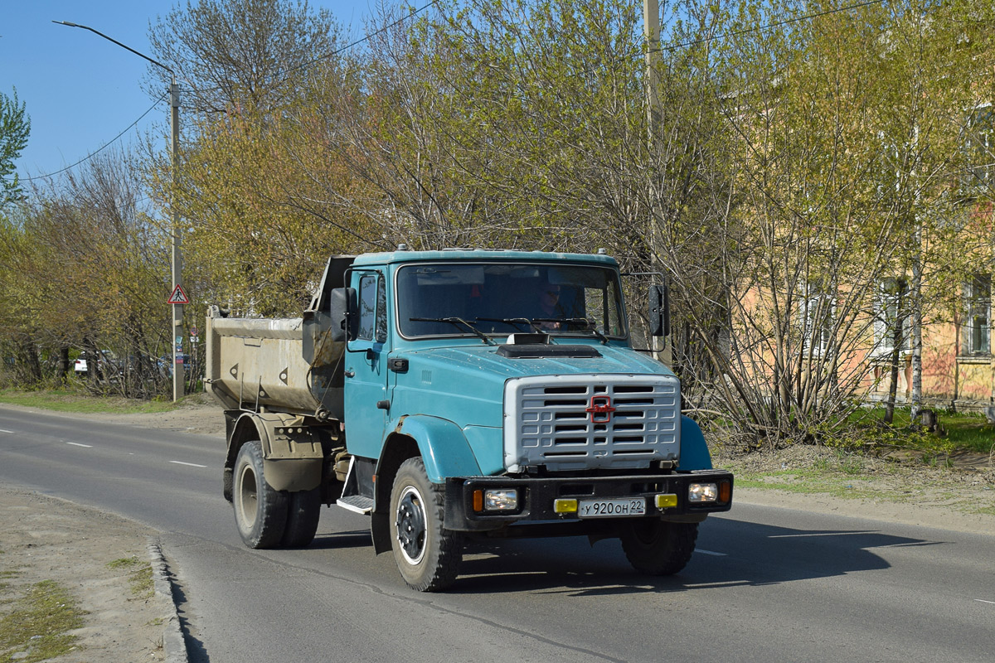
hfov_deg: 38.9
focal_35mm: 51
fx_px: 1409
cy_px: 332
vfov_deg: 26.5
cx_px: 498
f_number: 5
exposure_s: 1/800
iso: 100
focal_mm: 34
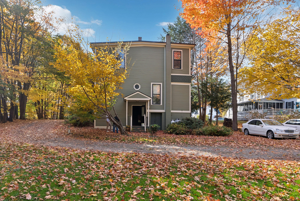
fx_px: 183
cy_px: 100
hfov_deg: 78.6
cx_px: 150
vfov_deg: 57.3
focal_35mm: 22
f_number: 7.1
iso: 320
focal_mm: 22
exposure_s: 1/400
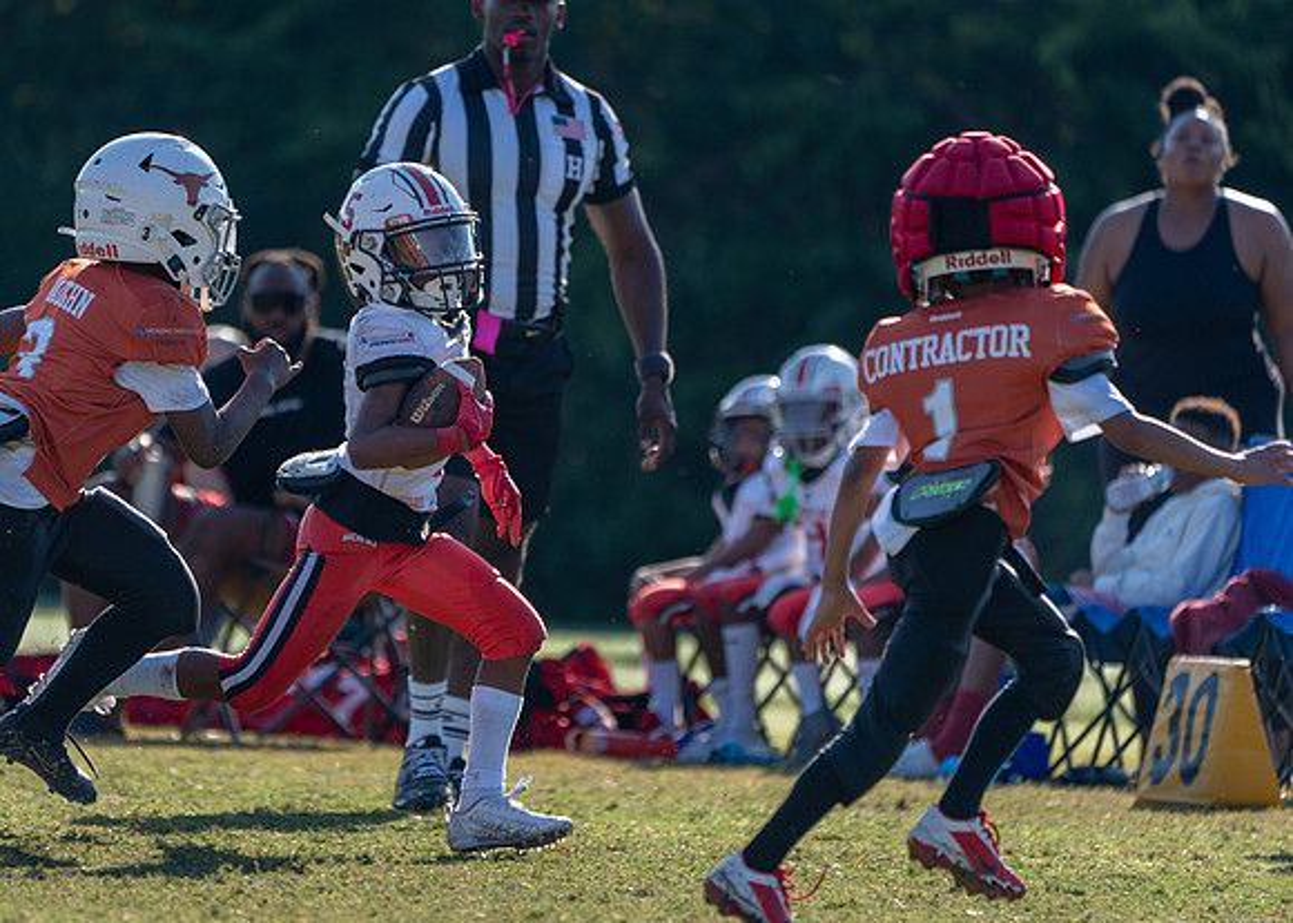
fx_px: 17972
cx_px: 490
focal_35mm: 490
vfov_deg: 2.9
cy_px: 429
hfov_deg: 4.1
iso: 500
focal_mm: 400
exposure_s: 1/1600
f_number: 5.6
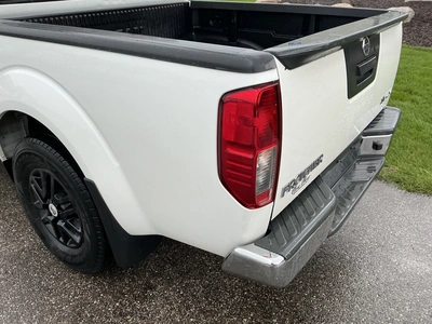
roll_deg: -1.0
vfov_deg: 49.7
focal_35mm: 28
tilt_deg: -25.8
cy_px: 162
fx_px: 349
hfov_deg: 63.4
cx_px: 216
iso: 64
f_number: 1.8
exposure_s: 1/122
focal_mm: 3
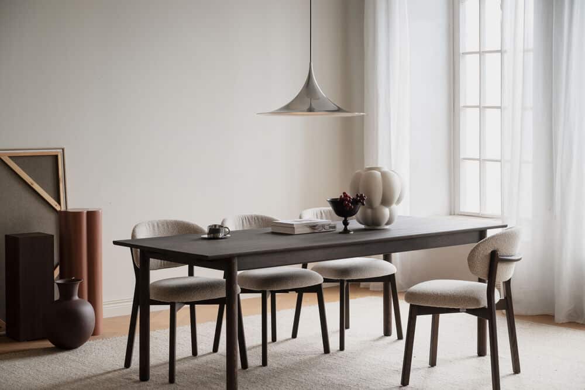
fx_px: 1024
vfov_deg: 21.6
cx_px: 292
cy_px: 195
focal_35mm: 63
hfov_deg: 31.9
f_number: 5
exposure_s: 1/2
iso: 800
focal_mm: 63
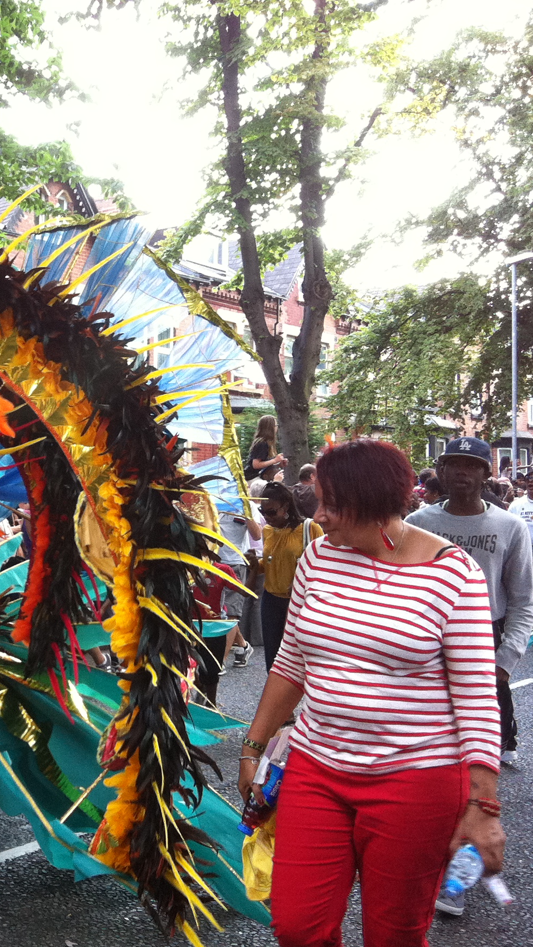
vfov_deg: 37.2
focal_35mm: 56
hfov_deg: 19.9
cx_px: -134
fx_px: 1407
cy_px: 467
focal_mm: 3.85
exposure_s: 1/100
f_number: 2.8
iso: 125
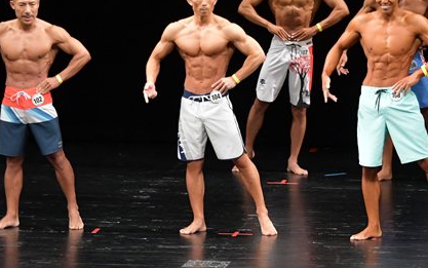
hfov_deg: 7.1
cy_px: 98
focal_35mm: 297
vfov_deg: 4.4
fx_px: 3466
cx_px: 296
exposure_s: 1/400
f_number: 5.6
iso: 3200
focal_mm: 105
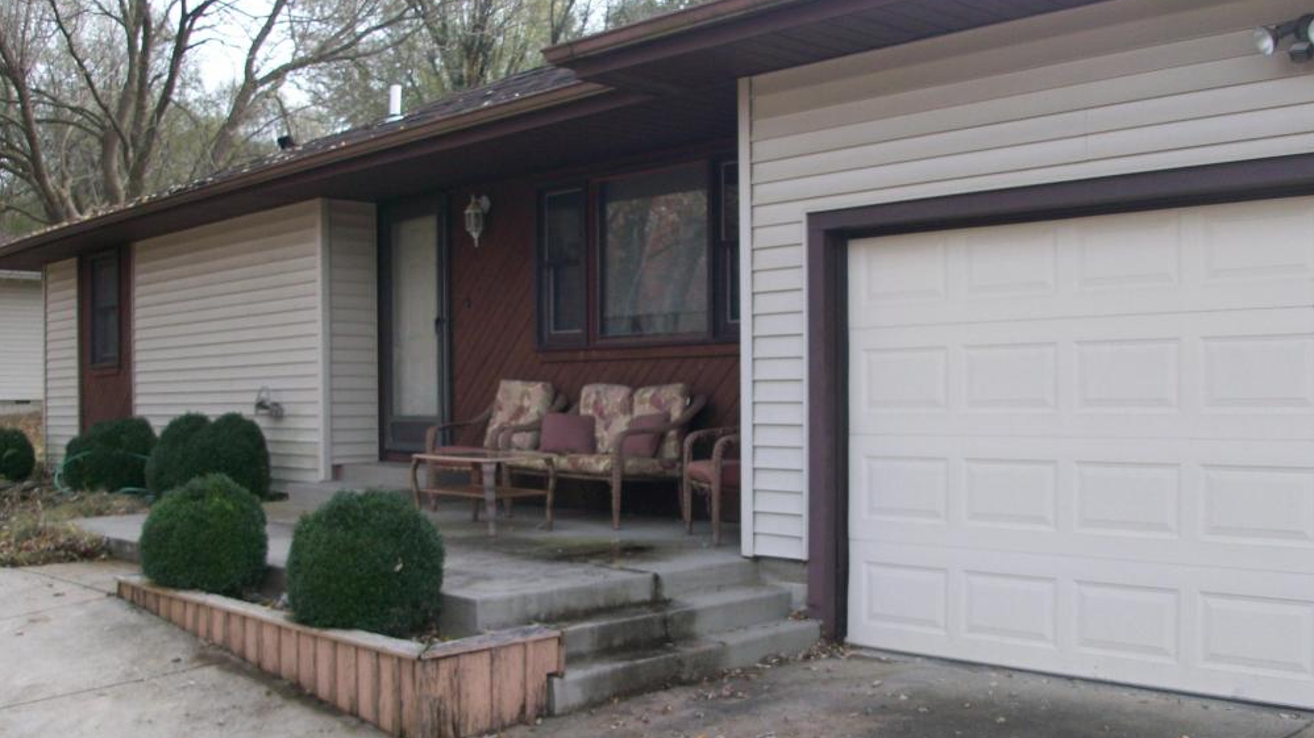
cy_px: 405
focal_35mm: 38
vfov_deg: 31.2
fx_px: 1324
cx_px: 652
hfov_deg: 52.8
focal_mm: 5.7
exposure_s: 1/268
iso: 64
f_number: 2.8
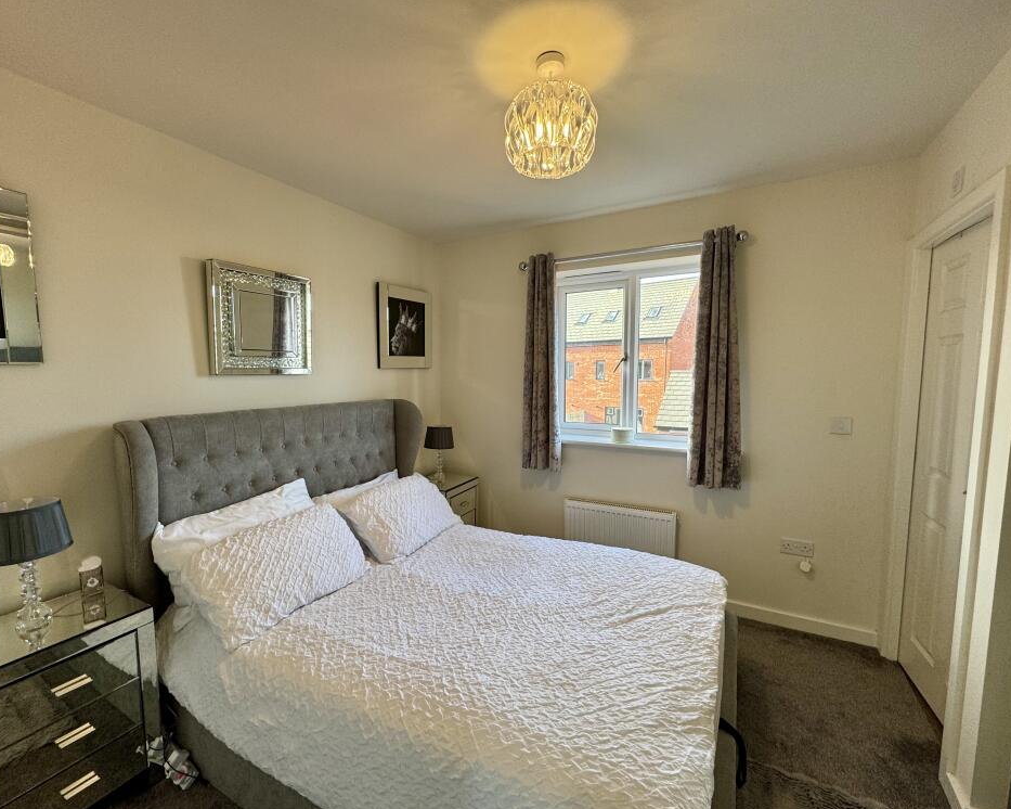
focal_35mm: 15
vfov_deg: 84.0
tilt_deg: -5.3
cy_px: 414
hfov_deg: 96.8
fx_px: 449
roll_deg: +0.8
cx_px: 494
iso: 100
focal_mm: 2.22
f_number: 2.2
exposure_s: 1/100
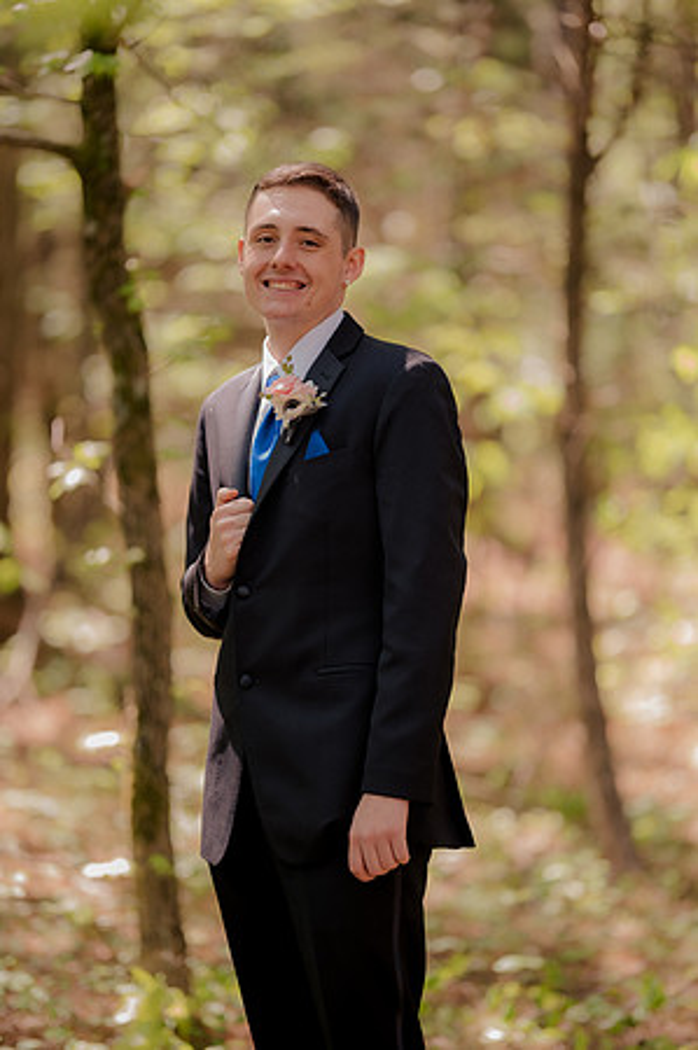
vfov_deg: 19.5
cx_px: 349
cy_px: 525
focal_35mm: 105
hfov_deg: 13.0
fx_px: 3061
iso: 125
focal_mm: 105
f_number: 1.4
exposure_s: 1/320
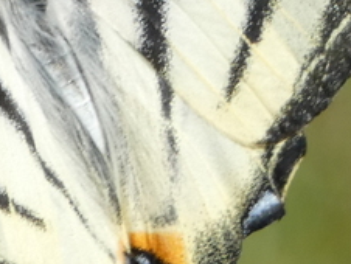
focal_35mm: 1166
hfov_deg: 1.7
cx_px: 158
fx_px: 11836
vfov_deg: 1.3
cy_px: 121
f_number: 5.6
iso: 80
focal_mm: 55.4
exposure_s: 1/160
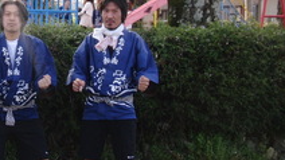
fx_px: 574
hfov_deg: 27.3
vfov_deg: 15.8
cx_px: 54
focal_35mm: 76
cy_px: 40
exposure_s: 1/125
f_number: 3.6
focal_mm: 6.42
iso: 100
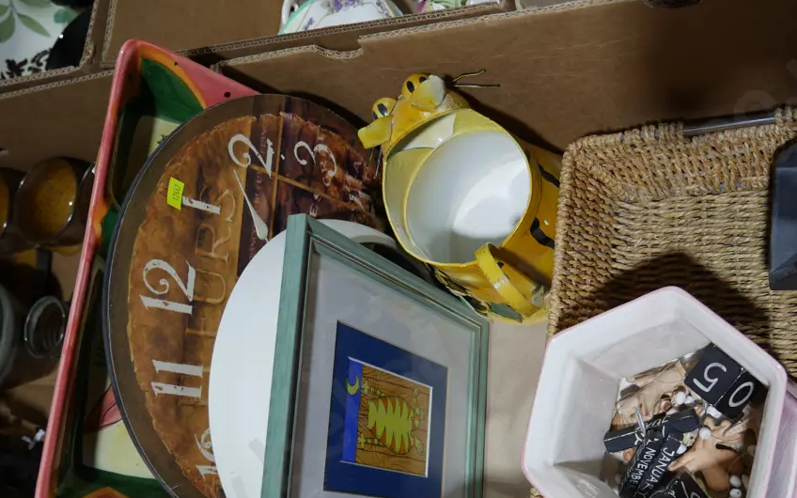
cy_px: 321
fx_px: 891
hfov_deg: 47.9
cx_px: 477
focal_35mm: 41
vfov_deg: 31.1
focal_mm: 16
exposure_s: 1/80
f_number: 3.6
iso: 200
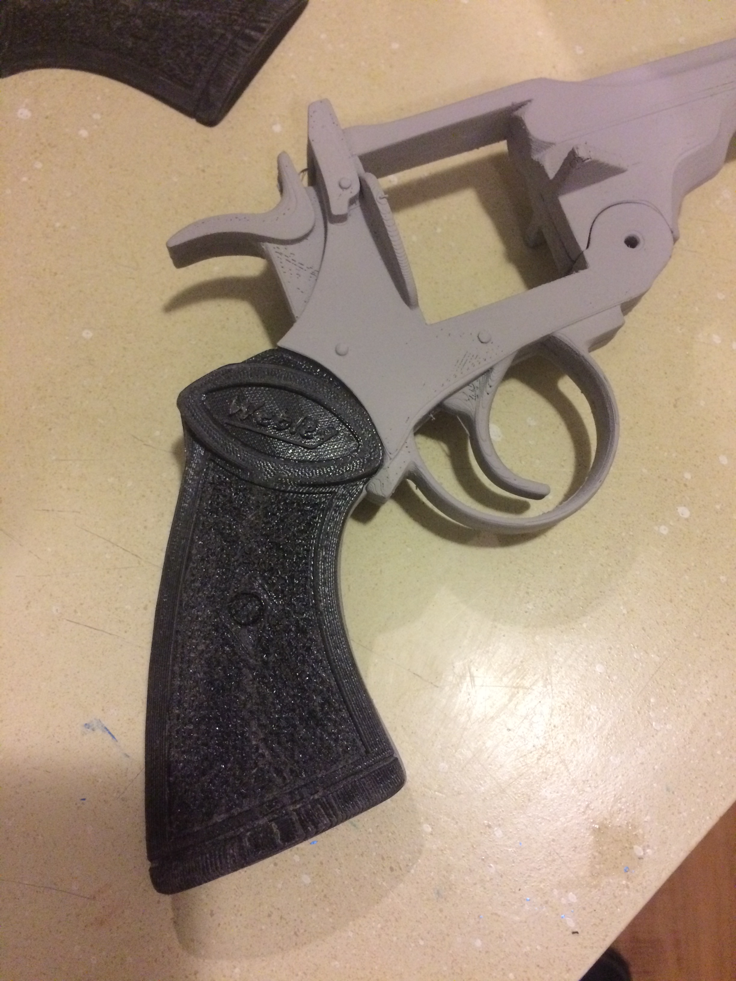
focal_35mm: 29
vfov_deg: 61.7
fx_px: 822
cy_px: 490
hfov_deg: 48.2
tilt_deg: -72.2
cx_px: 368
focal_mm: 4.15
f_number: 2.2
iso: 320
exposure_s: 1/30
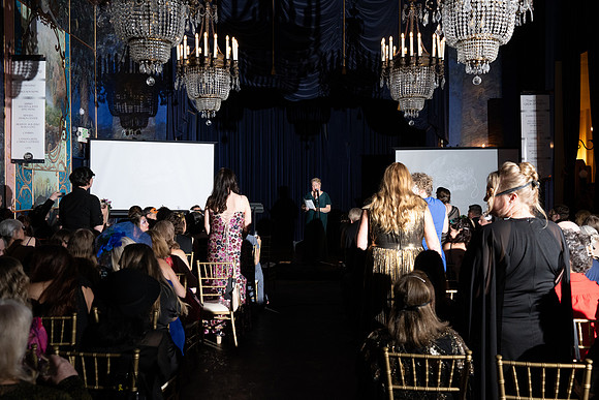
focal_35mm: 35
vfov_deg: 37.9
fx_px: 582
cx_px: 300
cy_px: 200
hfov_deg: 54.4
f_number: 5
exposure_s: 1/200
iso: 2500
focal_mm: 35
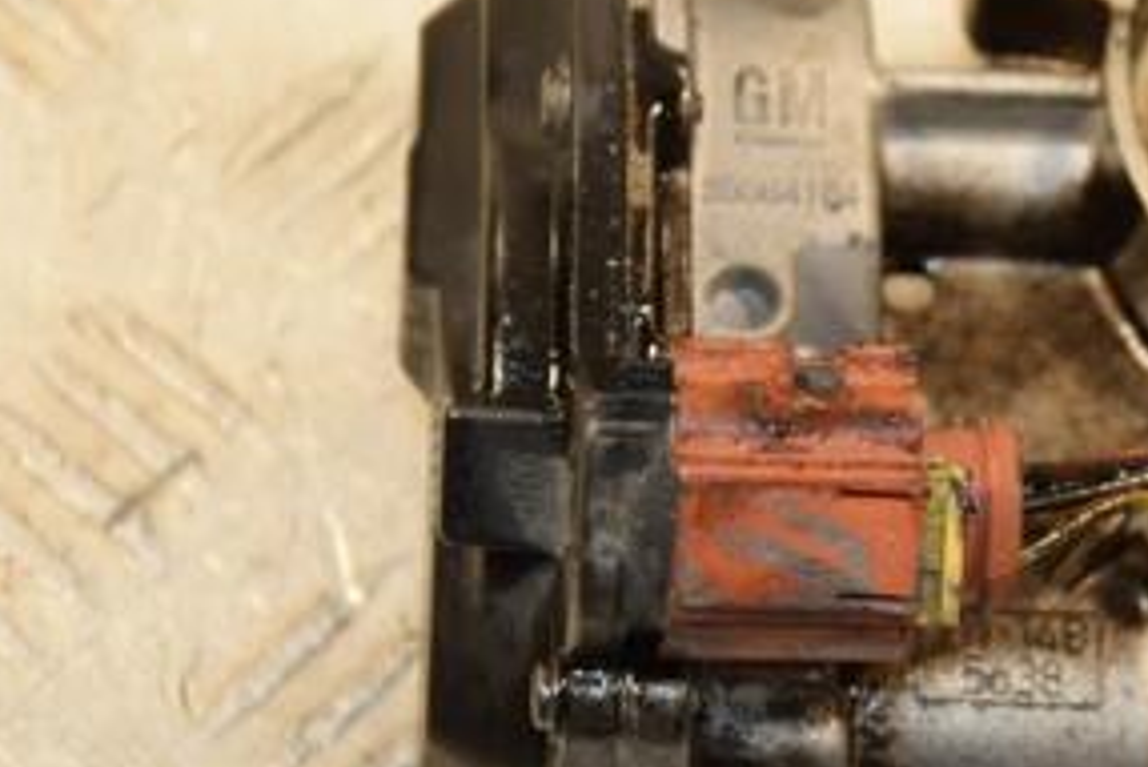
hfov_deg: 9.3
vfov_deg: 6.3
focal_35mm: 220
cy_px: 353
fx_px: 7019
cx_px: 1168
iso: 800
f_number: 5.6
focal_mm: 70
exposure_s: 1/200
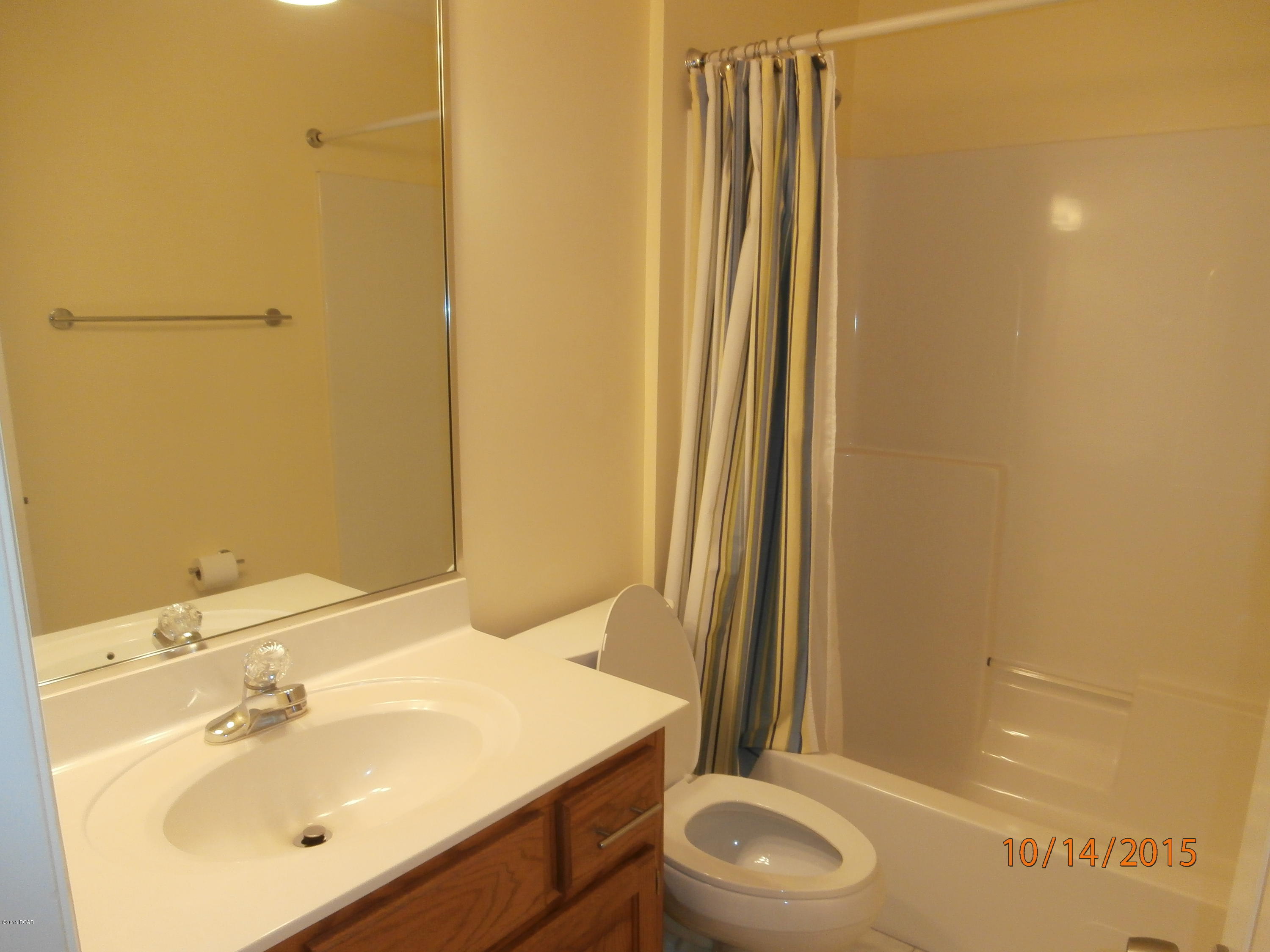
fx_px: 881
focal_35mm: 24
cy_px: 476
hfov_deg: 71.6
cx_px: 635
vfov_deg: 56.8
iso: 200
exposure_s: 1/30
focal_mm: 4.2
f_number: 3
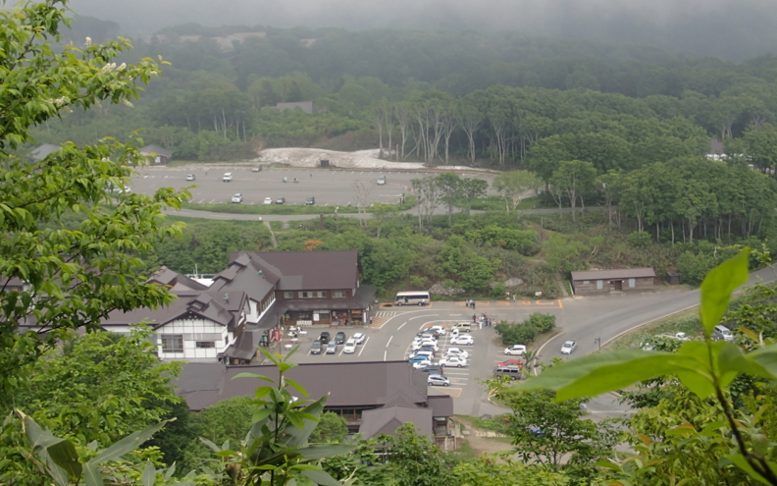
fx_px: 1292
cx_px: 390
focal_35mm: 61
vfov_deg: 21.3
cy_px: 208
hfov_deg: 33.5
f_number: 5
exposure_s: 1/160
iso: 100
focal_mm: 10.29
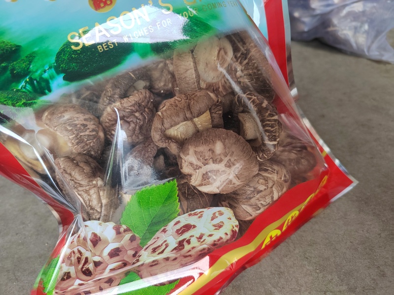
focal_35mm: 23
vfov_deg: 58.9
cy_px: 148
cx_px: 197
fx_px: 262
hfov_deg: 73.9
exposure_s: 1/100
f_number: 1.9
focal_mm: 5.52
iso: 369
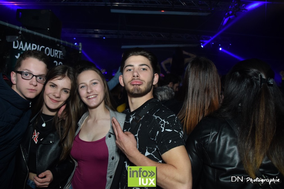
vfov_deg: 47.9
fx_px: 213
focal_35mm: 27
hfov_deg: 67.4
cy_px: 94
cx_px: 142
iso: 1600
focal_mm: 18
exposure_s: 1/50
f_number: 3.5
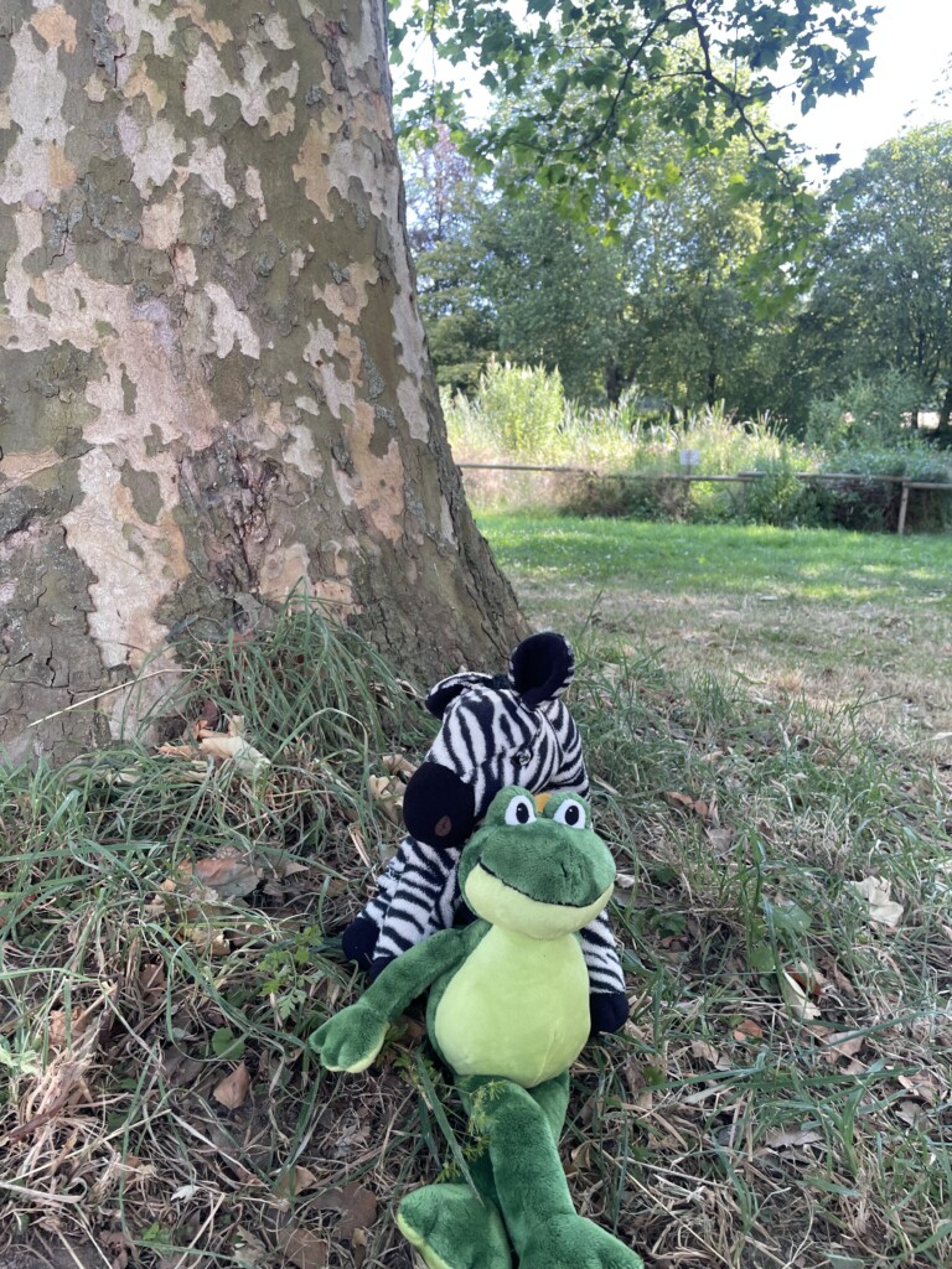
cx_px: 476
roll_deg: -4.4
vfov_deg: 67.3
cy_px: 634
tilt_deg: -8.2
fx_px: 953
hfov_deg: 53.1
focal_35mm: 26
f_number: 1.6
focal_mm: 4.2
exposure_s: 1/121
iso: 40
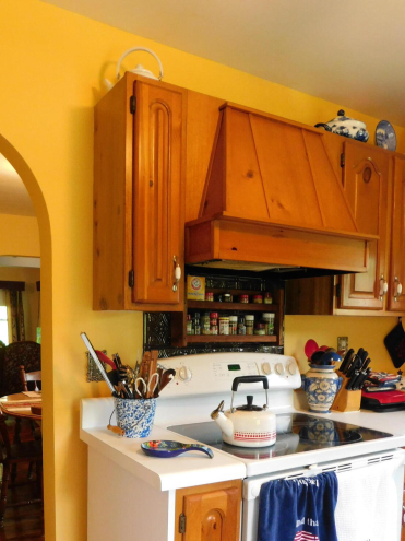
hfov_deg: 45.3
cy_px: 356
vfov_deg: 57.2
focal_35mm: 31
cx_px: 169
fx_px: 484
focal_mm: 4
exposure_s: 1/30
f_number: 3
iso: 400
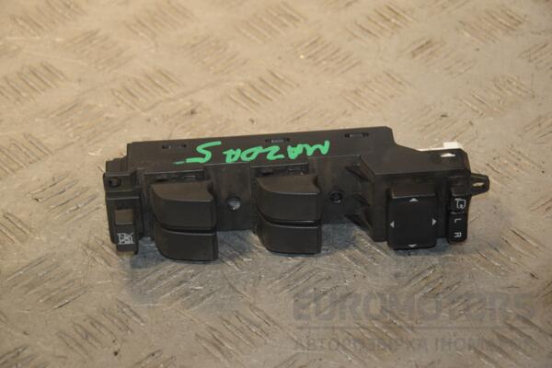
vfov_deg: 11.4
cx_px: 276
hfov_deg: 17.1
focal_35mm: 120
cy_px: 184
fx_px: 1840
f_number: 6.3
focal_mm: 80
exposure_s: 1/200
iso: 800
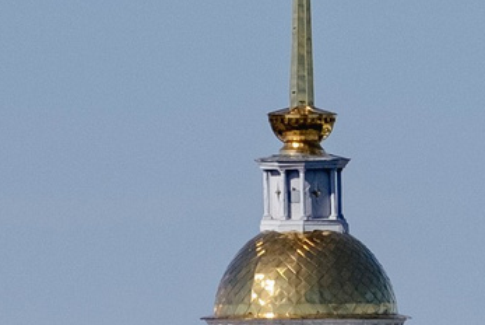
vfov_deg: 1.5
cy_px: 403
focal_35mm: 909
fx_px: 12256
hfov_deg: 2.3
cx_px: 137
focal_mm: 81.9
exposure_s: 1/3200
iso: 320
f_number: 4.5
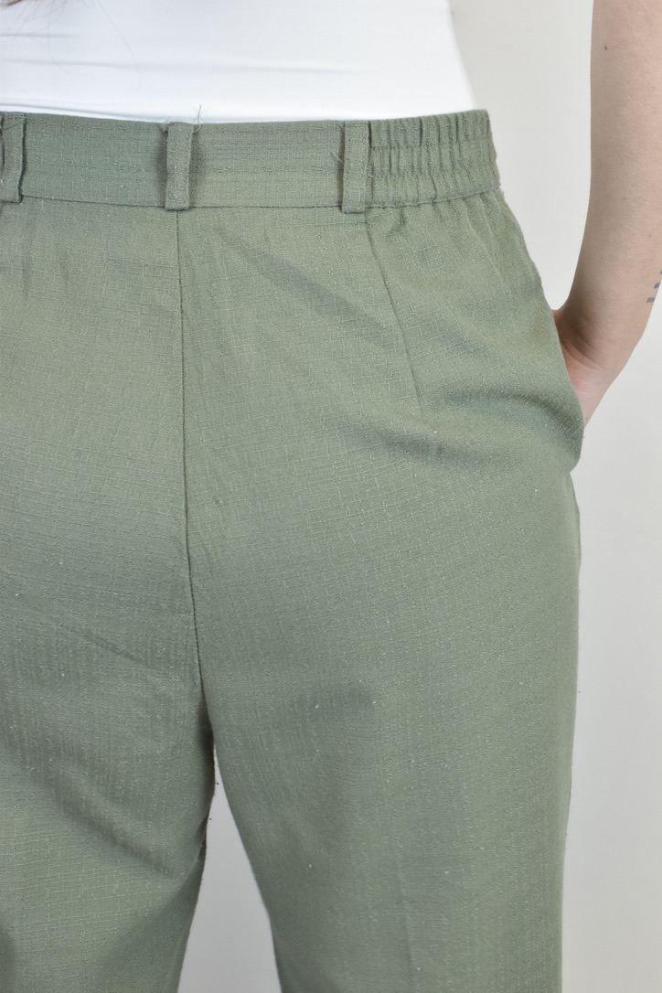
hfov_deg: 25.1
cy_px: 496
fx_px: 1489
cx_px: 331
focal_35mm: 54
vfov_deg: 36.9
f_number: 18
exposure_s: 1/30
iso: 1600
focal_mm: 36
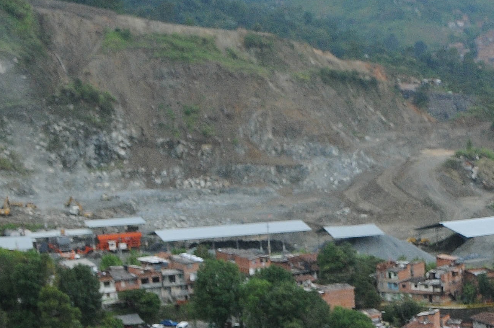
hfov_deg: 19.4
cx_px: 696
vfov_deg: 13.6
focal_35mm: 95
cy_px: 485
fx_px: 1297
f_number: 6.3
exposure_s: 1/500
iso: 400
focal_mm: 19
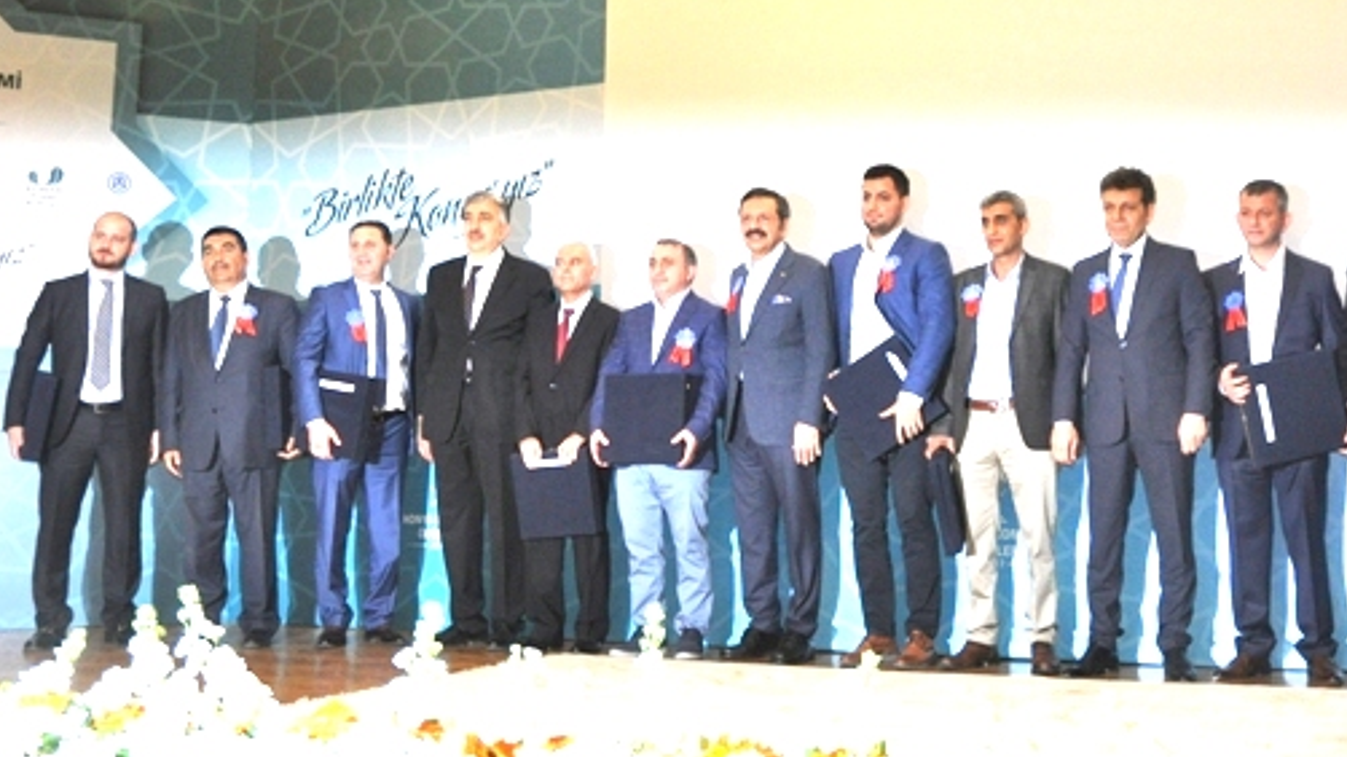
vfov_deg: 24.7
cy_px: 235
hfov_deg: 42.7
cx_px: 816
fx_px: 1714
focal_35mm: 48
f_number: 3.8
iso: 800
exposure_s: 1/60
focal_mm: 24
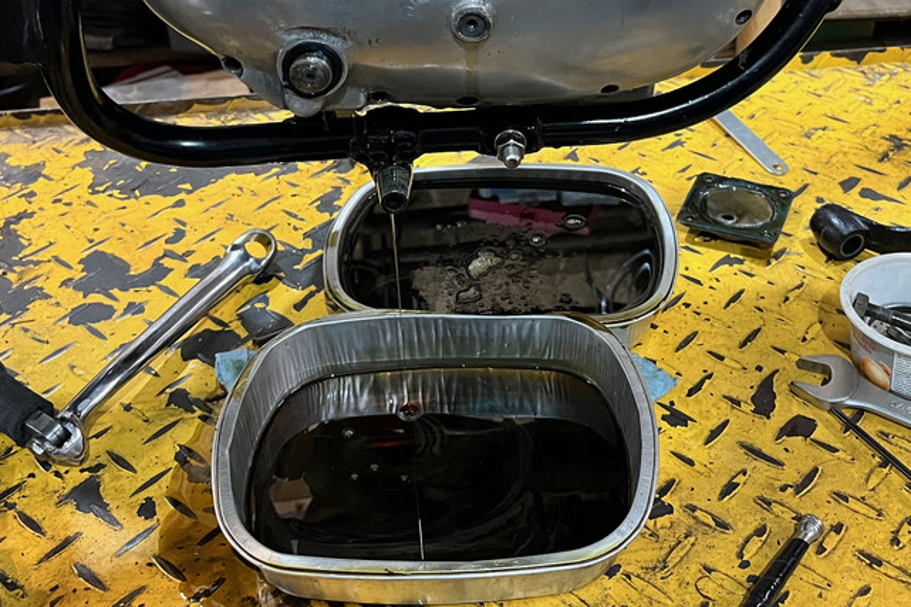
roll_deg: +1.8
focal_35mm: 45
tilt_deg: -29.9
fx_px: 1138
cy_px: 100
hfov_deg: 43.6
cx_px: 502
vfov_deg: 29.0
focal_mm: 5.1
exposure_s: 1/40
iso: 500
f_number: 1.6
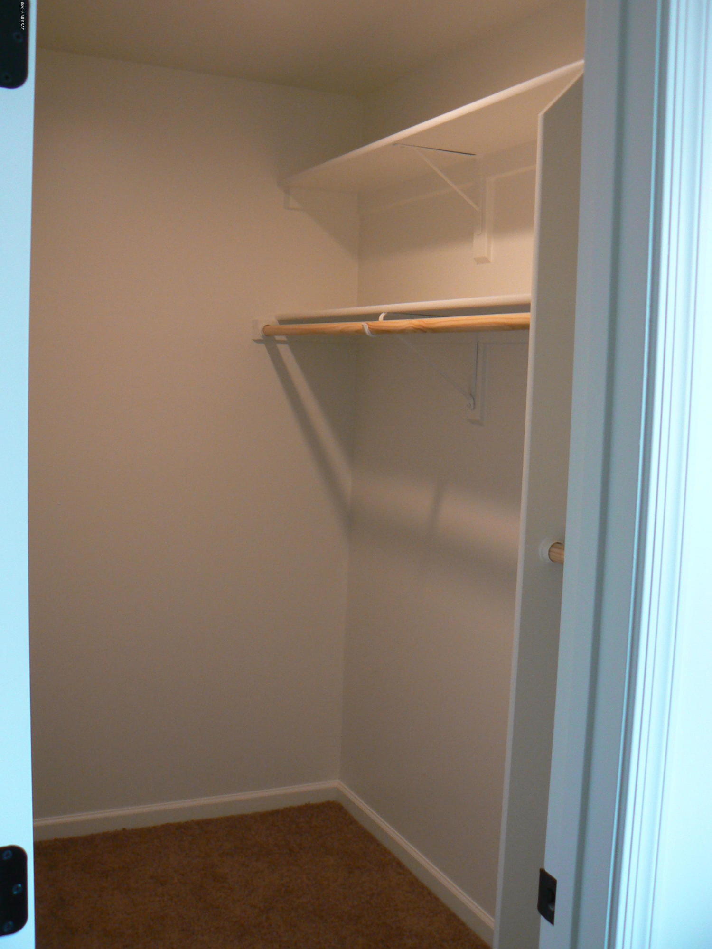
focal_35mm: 36
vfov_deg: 51.4
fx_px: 987
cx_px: 356
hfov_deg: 39.7
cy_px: 474
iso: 125
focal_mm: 6
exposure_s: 1/30
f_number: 2.8
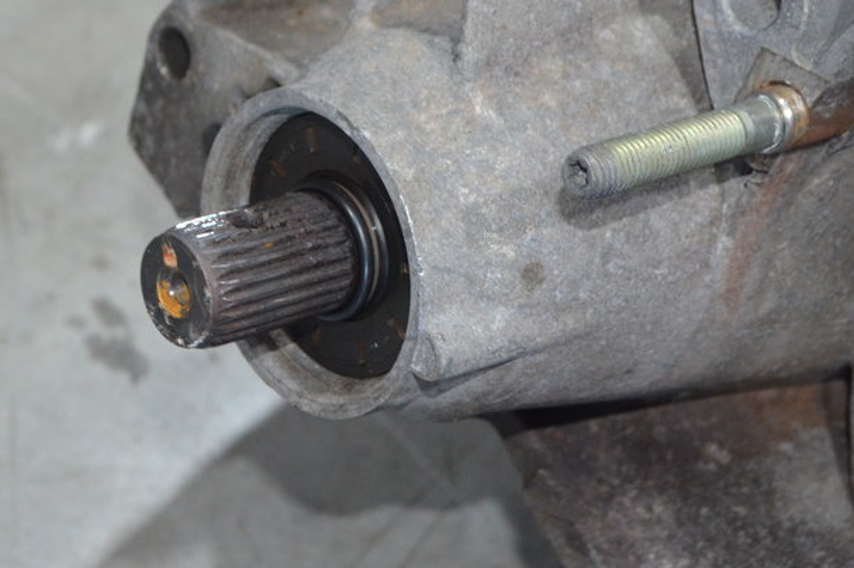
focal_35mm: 96
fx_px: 2276
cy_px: 281
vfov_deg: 14.2
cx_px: 211
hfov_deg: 21.1
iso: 1800
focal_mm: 38
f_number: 5
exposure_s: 1/60
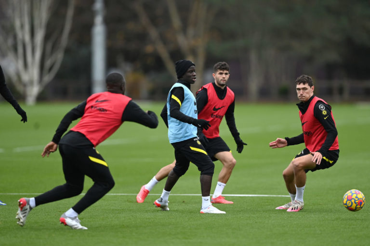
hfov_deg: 5.2
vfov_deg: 3.4
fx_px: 4111
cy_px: 123
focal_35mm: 400
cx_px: 185
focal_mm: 400
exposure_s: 1/1600
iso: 1600
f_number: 3.2
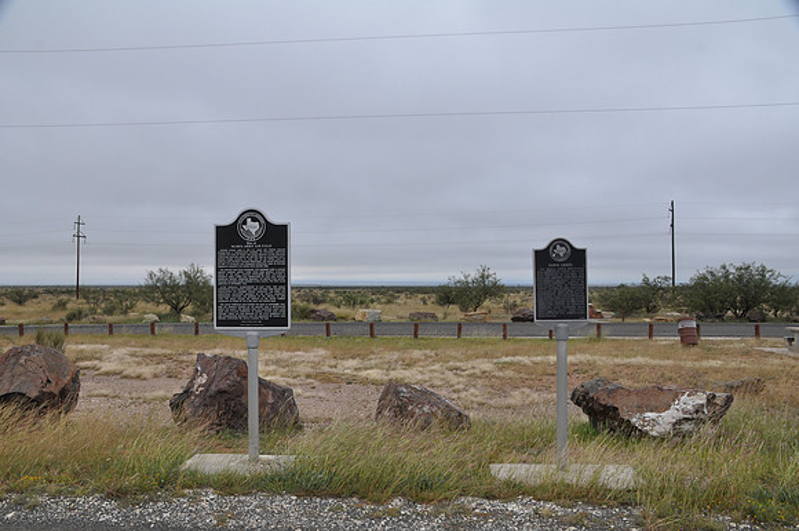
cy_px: 266
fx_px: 731
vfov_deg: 39.9
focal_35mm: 33
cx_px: 400
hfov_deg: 57.3
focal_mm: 22
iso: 200
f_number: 11
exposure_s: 1/125
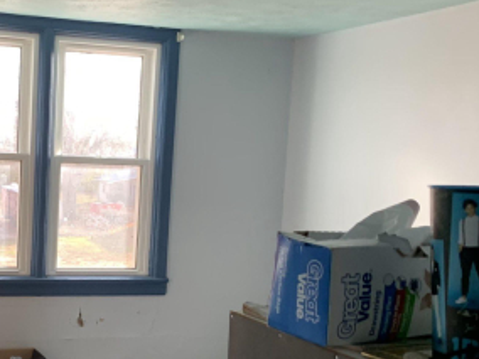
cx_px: 94
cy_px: 266
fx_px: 844
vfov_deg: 23.8
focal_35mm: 61
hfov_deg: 30.9
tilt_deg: -4.5
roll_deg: -5.3
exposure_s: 1/120
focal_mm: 4.25
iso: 100
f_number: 1.8
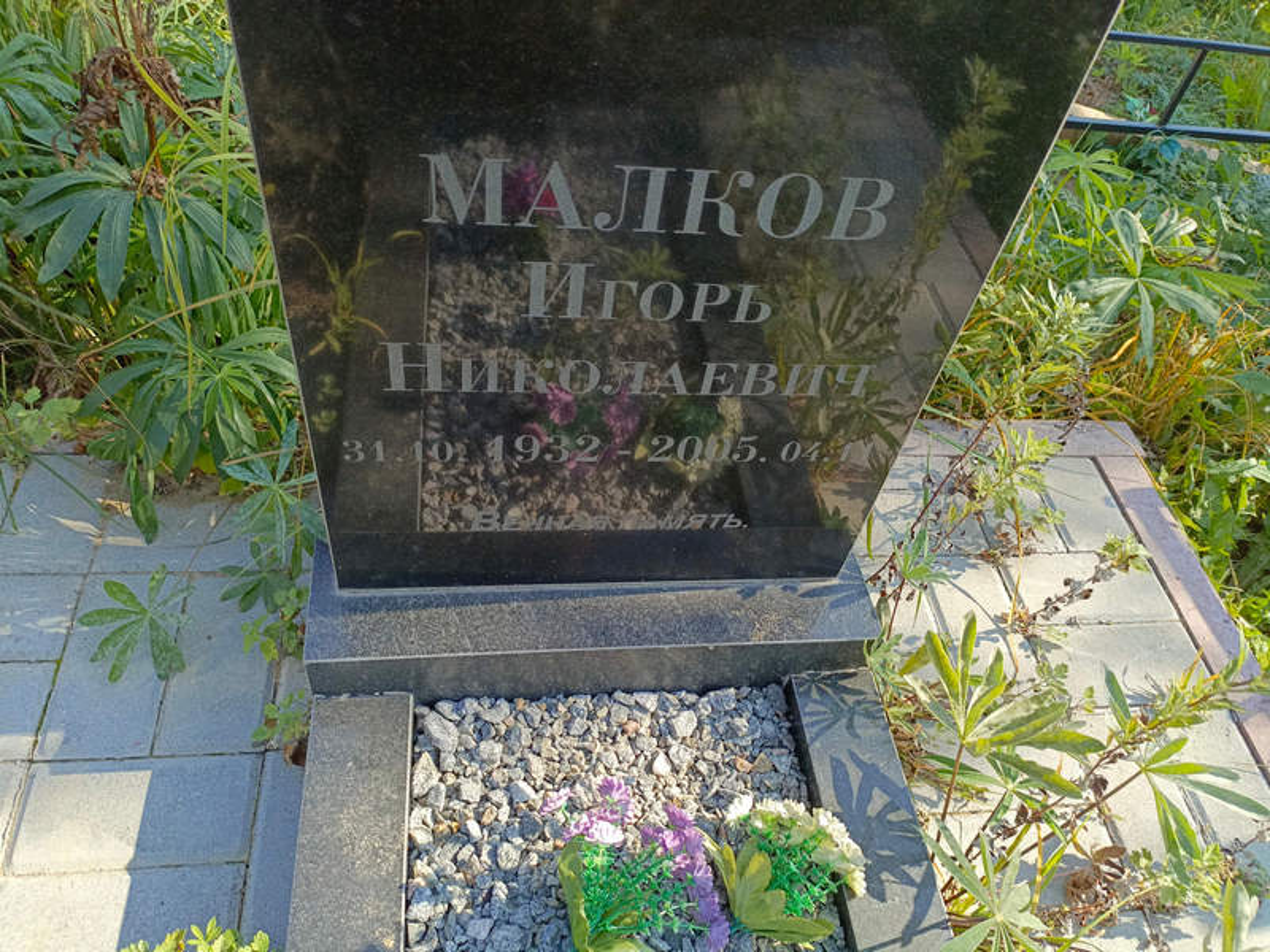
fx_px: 917
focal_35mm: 25
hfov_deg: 69.4
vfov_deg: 54.9
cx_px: 635
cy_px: 476
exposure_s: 1/345
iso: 112
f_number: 1.69
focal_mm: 4.76
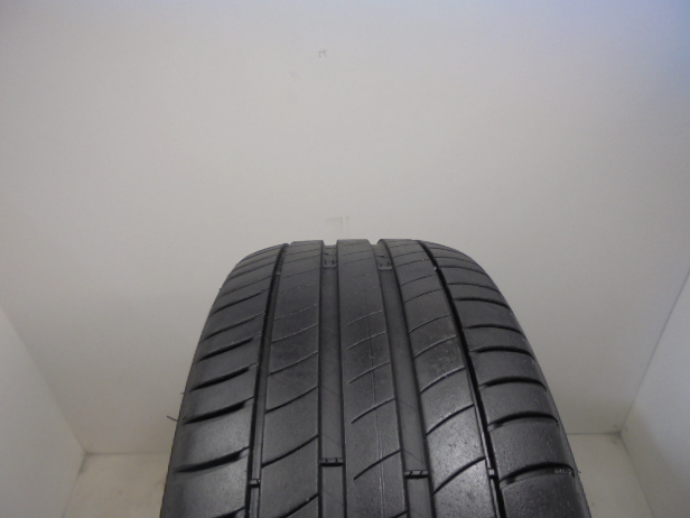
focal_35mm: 27
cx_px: 346
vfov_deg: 51.4
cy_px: 258
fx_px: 538
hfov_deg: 65.3
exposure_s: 1/30
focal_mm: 4.6
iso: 100
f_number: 3.5
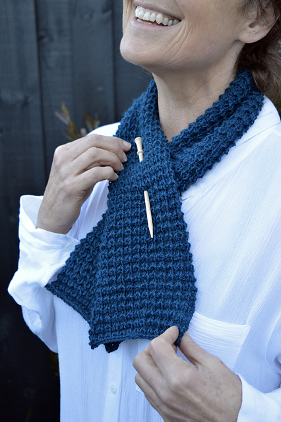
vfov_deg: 38.9
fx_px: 598
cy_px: 211
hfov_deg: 26.5
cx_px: 140
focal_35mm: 51
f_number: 5.6
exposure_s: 1/125
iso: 400
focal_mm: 34
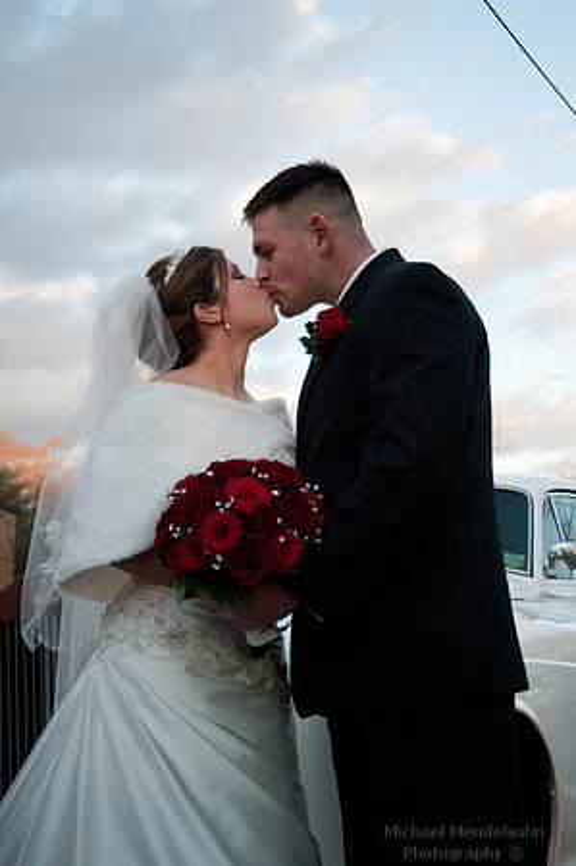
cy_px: 433
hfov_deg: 26.9
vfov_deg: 39.6
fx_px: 1203
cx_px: 288
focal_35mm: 50
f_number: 4.8
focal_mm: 50
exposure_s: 1/1250
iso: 2000
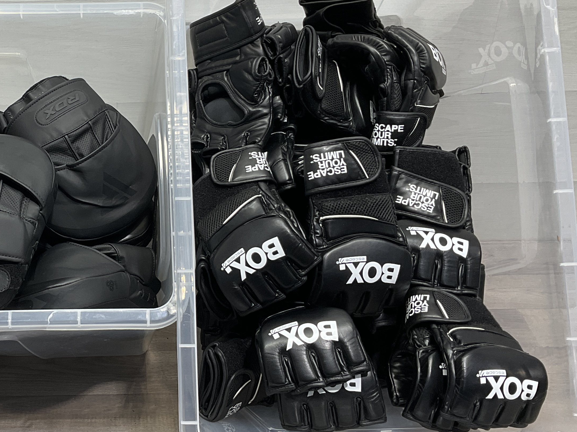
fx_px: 900
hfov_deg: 34.4
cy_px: 185
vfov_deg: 27.0
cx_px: 114
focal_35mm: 54
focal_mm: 3
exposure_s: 1/50
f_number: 1.8
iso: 32
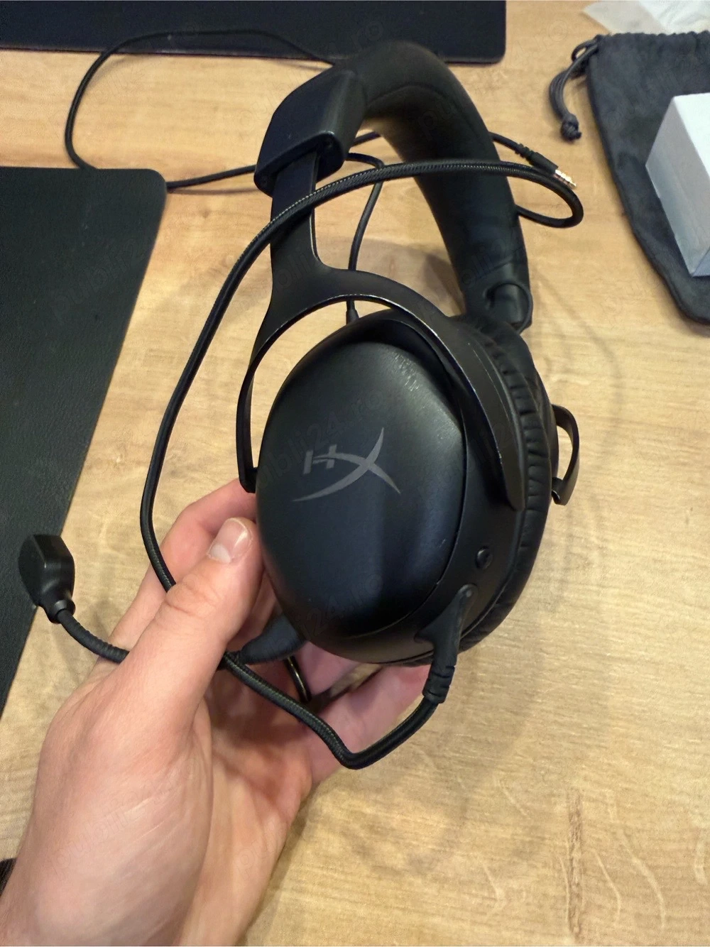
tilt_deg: -61.6
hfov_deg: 56.8
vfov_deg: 71.6
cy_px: 474
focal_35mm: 24
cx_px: 355
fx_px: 657
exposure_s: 1/41
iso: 500
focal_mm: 2.22
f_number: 2.2
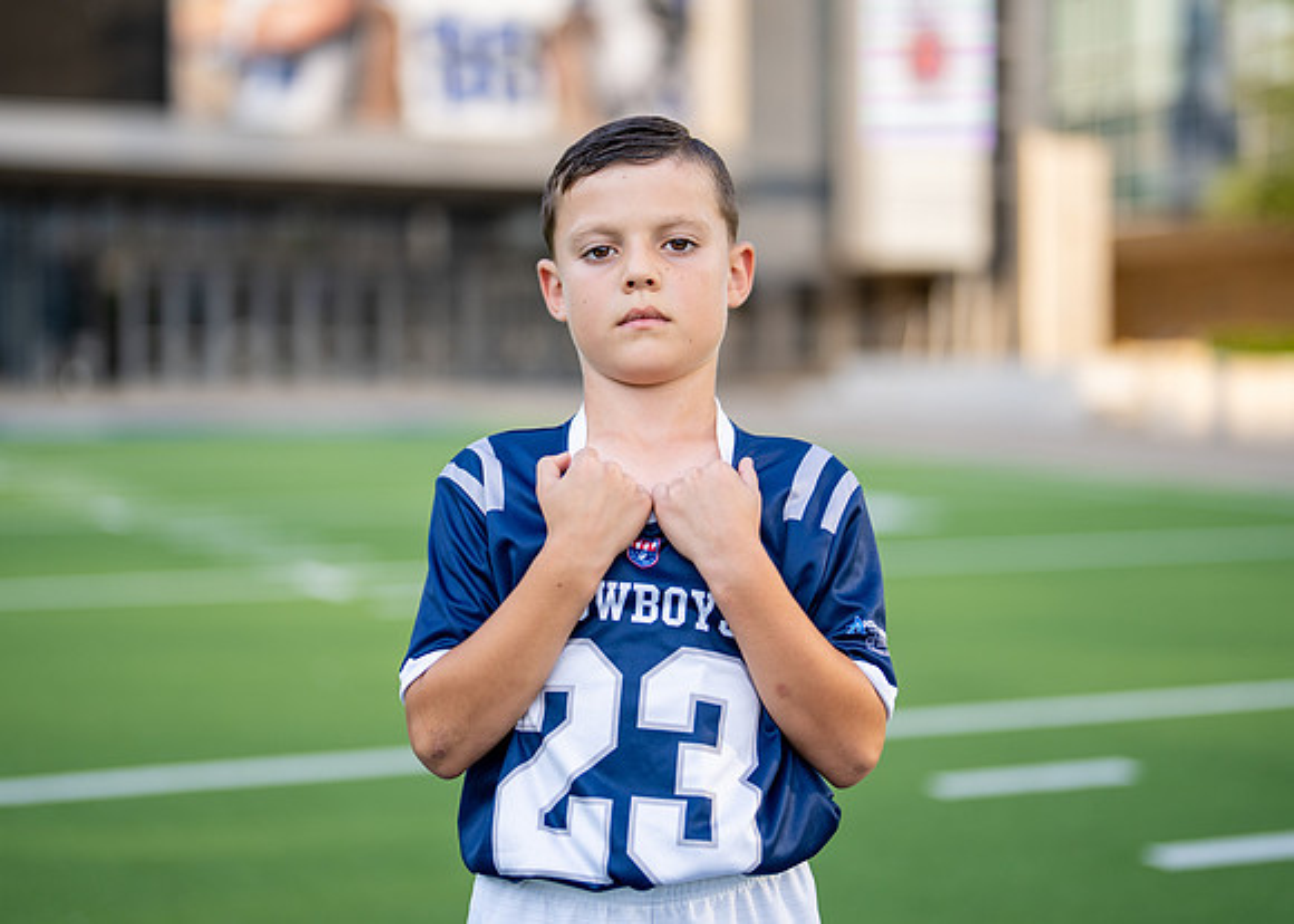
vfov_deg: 22.2
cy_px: 383
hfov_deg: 30.8
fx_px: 2350
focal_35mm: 64
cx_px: 635
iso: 100
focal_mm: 50
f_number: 1.2
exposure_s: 1/2000
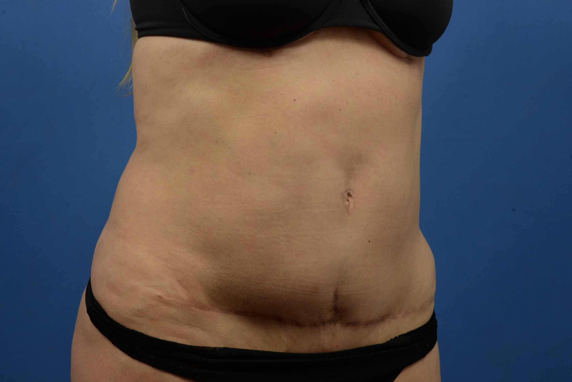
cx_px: 286
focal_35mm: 60
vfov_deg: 22.6
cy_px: 191
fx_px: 954
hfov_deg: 33.4
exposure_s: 1/80
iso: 800
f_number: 11
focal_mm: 60
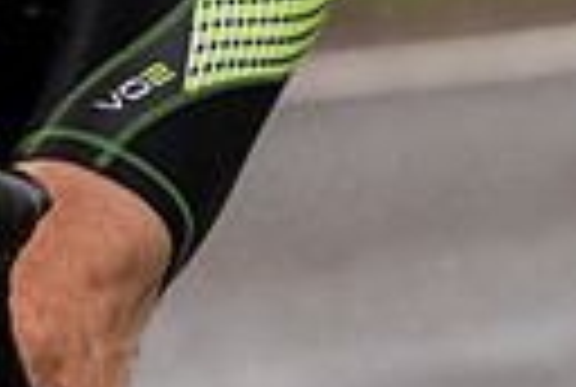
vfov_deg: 1.6
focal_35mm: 849
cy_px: -308
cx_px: -212
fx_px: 13616
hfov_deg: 2.4
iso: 100
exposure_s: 1/1000
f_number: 4
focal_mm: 188
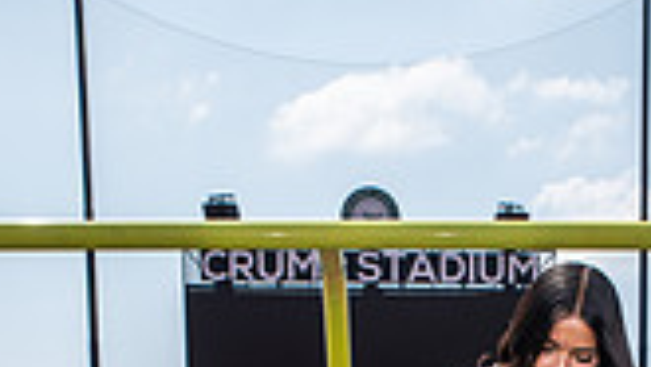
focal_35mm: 97
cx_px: 497
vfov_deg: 10.9
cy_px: 829
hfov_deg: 21.8
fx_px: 1675
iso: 100
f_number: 7.1
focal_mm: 34
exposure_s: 1/320
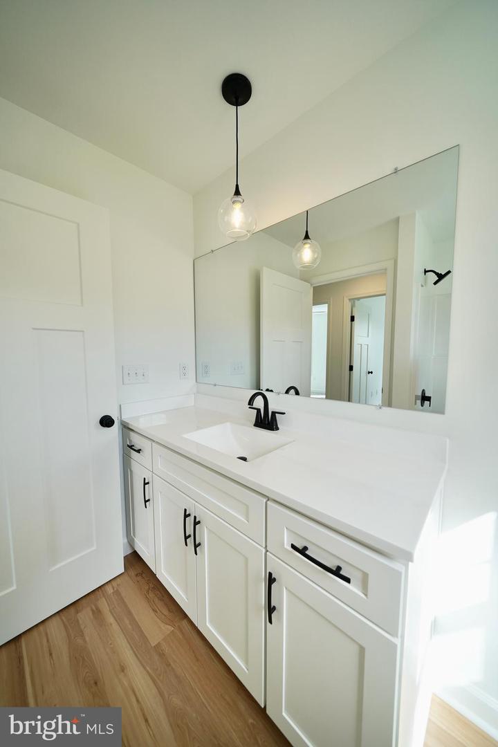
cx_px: 249
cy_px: 374
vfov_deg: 112.6
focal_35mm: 12
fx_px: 249
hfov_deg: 90.0
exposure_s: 1/160
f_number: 4
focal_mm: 12
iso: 200
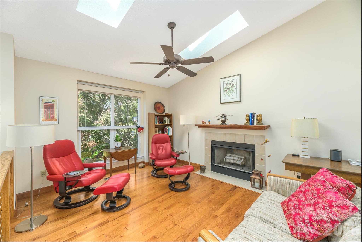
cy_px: 121
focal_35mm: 14
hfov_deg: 104.3
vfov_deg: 81.2
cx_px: 181
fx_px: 141
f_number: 8
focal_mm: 14
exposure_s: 1/200
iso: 320
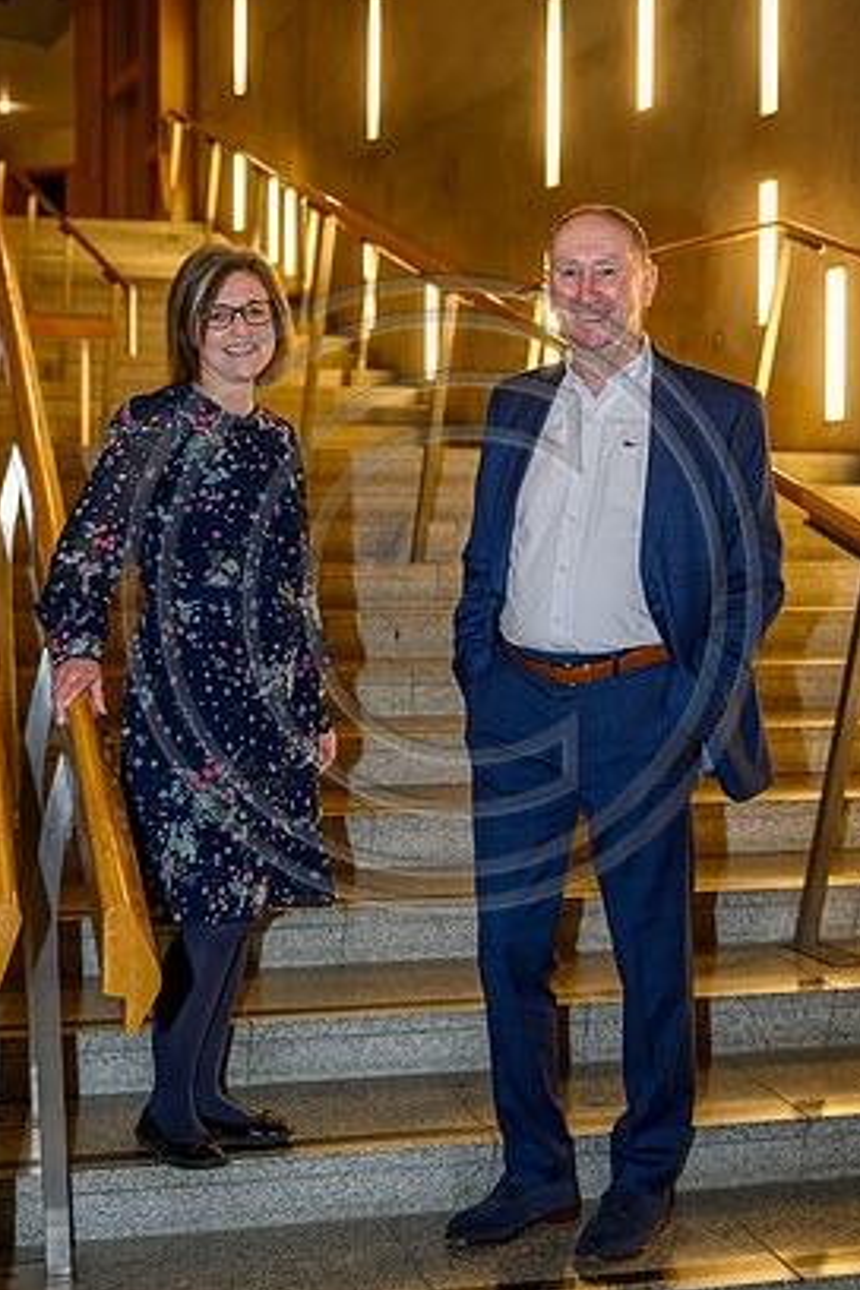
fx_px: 1935
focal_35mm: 54
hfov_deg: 25.1
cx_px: 443
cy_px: 591
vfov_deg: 36.8
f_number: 4.5
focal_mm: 49
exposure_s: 1/125
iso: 4000
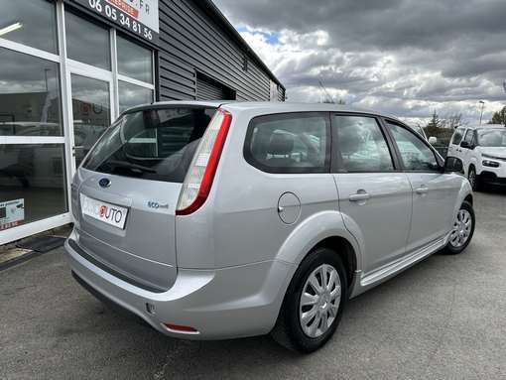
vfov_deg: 56.9
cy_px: 190
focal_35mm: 24
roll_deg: -0.6
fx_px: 351
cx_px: 253
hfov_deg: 71.6
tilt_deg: -9.1
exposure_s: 1/2028
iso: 80
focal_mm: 6.86
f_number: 1.78
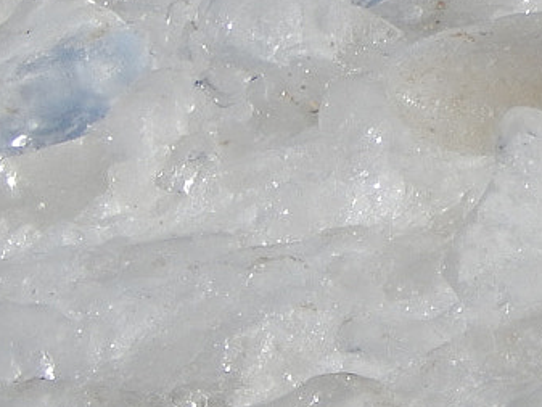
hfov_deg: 1.5
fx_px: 20989
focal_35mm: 1340
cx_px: 1219
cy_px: 441
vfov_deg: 1.1
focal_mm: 50.1
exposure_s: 1/400
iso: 125
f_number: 11.3
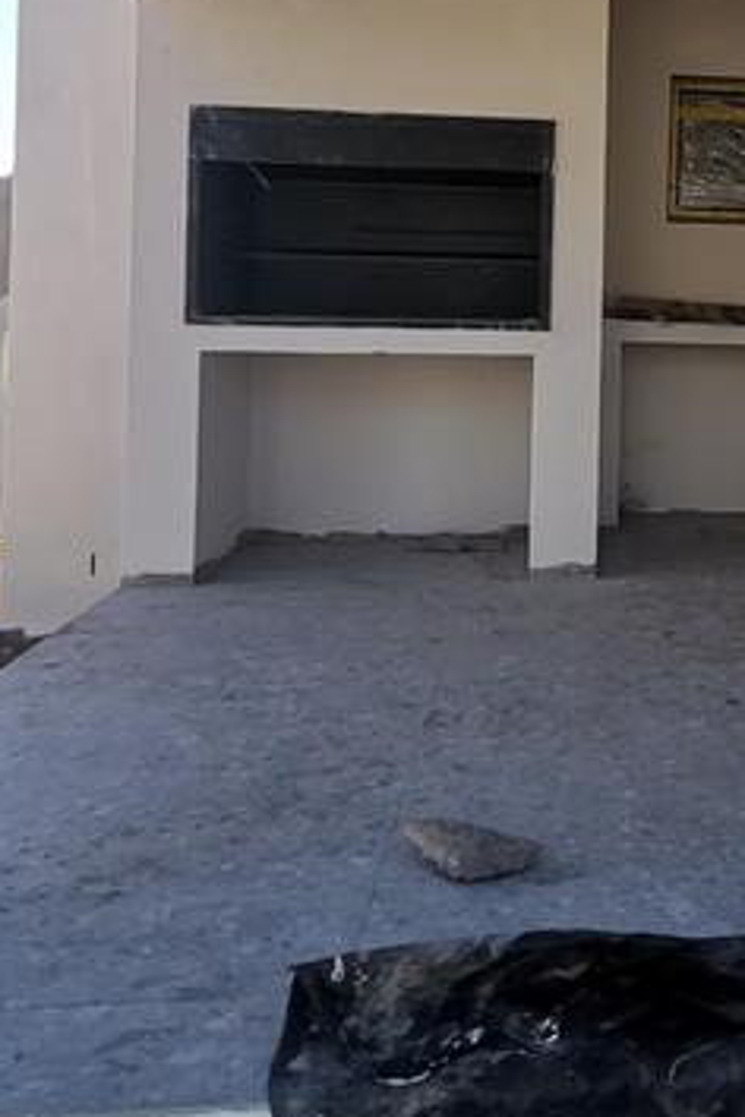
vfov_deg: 46.6
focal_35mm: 40
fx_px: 1242
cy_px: 268
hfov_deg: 31.2
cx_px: 726
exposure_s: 1/506
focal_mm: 1.78
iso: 50
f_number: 2.4
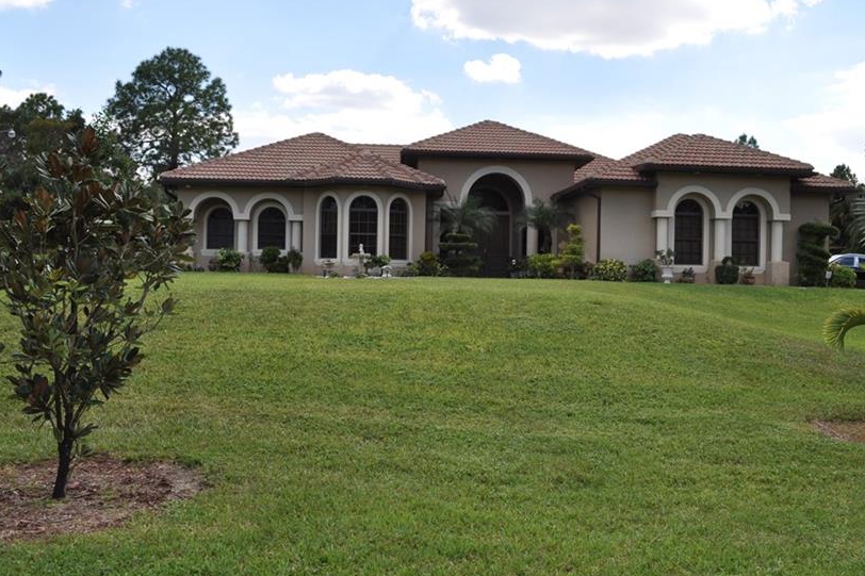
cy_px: 270
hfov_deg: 55.7
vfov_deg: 38.9
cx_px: 474
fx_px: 817
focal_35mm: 34
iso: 200
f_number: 11
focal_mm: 18
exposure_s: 1/200
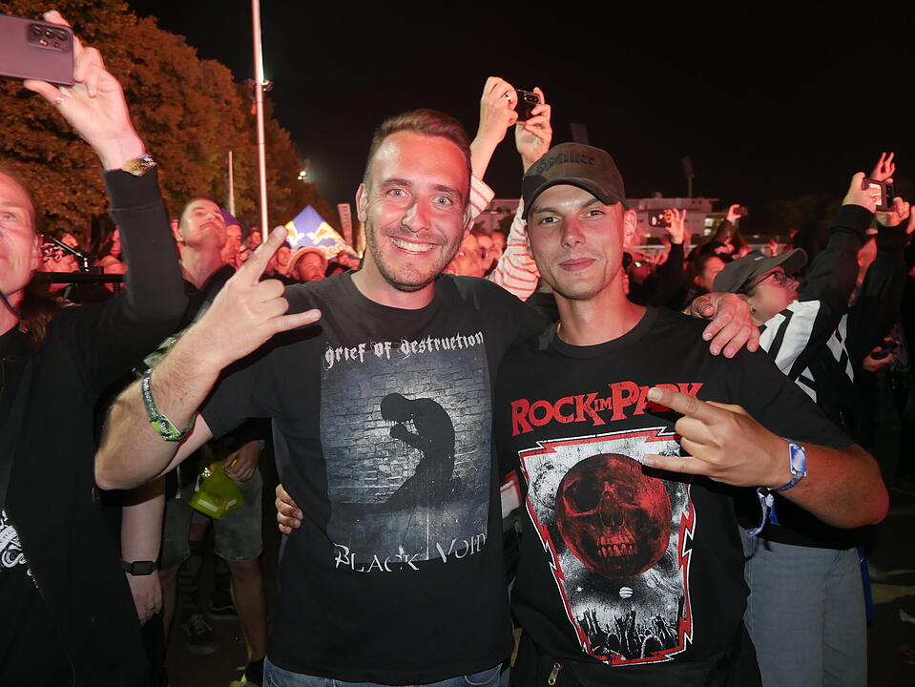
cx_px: 458
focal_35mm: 28
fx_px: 740
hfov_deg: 63.4
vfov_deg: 49.8
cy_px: 344
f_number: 2.8
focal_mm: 14
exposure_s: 1/8
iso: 800
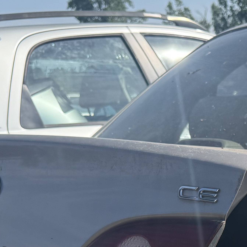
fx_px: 727
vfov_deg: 17.9
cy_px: 333
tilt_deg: -17.7
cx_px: 307
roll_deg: +4.3
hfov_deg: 18.2
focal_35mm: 90
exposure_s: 1/3759
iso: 100
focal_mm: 6.76
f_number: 1.78
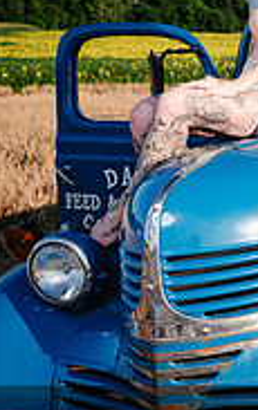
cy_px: 164
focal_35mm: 84
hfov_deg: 13.6
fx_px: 941
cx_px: 496
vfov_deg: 24.6
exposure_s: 1/125
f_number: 4
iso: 100
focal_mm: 32
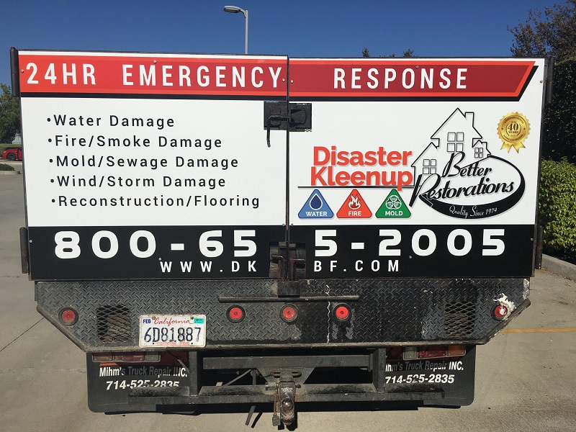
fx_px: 483
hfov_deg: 61.7
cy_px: 216
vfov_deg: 48.2
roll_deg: -2.1
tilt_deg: -8.5
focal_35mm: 29
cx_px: 288
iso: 25
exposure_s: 1/4808
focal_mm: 4.15
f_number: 2.2
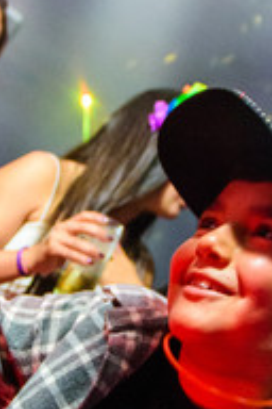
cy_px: 313
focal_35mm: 85
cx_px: 80
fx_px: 963
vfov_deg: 23.6
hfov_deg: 16.0
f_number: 2.8
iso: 2500
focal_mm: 17
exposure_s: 1/160
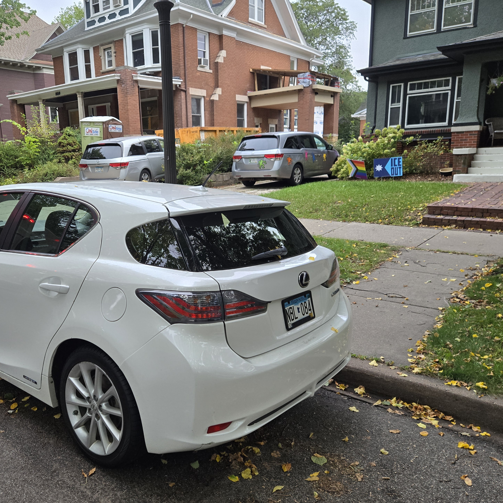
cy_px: 255
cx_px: 203
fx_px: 460
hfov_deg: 56.9
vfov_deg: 57.3
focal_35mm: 28
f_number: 1.8
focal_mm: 5.4
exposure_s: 1/180
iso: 160
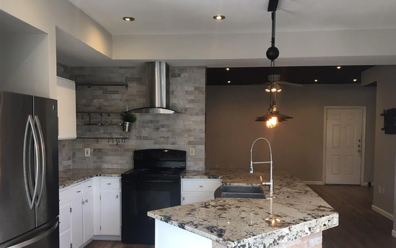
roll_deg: -0.5
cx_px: 199
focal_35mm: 31
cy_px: 148
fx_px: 335
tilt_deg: -2.4
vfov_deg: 40.5
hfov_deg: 61.2
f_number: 2.2
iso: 25
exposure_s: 1/30
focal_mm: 4.15
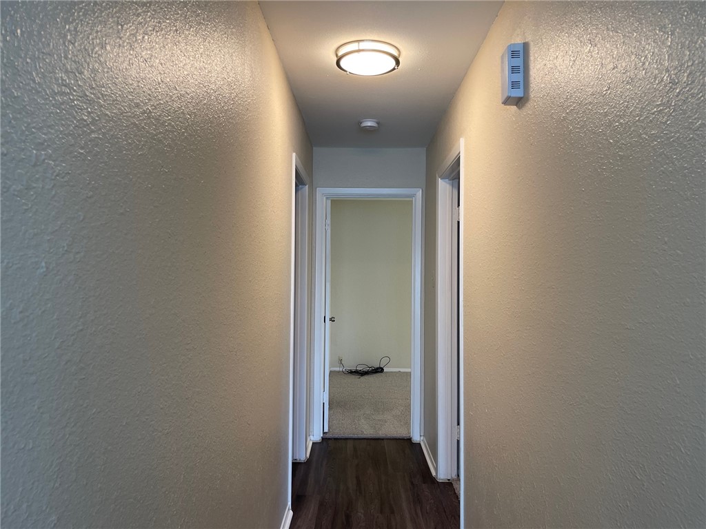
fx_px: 530
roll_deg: -0.1
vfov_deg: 53.1
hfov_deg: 67.3
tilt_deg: -0.9
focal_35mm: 26
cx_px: 353
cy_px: 264
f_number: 1.6
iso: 100
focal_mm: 5.1
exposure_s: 1/120
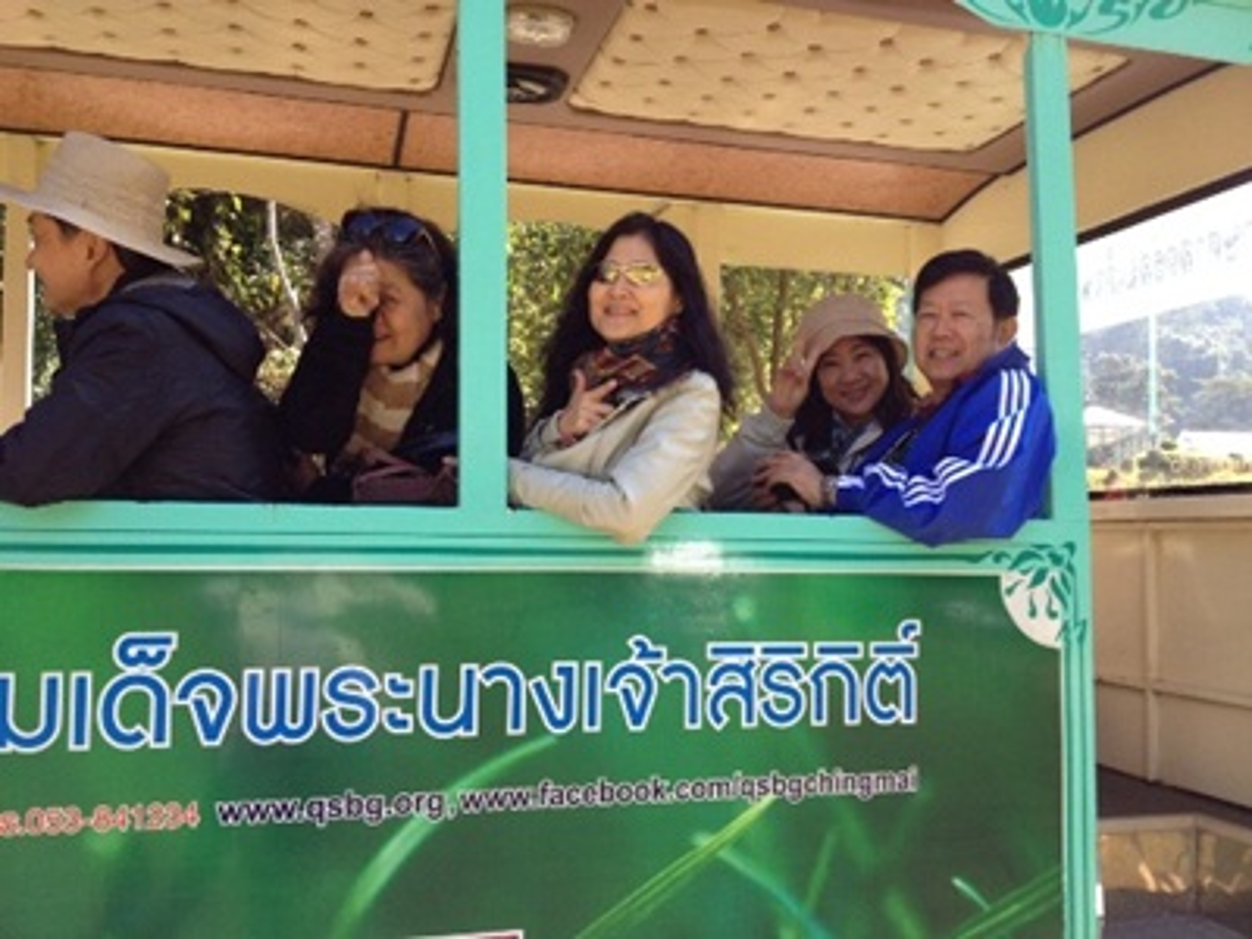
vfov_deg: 40.7
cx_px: 626
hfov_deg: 52.6
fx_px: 1266
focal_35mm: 35
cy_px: 470
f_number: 2.4
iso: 50
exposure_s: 1/239
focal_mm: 4.28
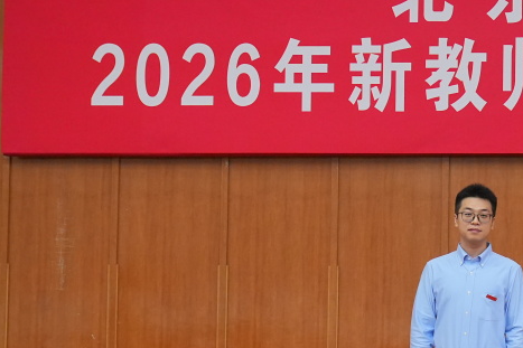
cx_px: 671
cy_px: 244
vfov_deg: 14.2
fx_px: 1394
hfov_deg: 19.6
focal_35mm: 96
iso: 3200
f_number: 4
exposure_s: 1/100
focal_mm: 35
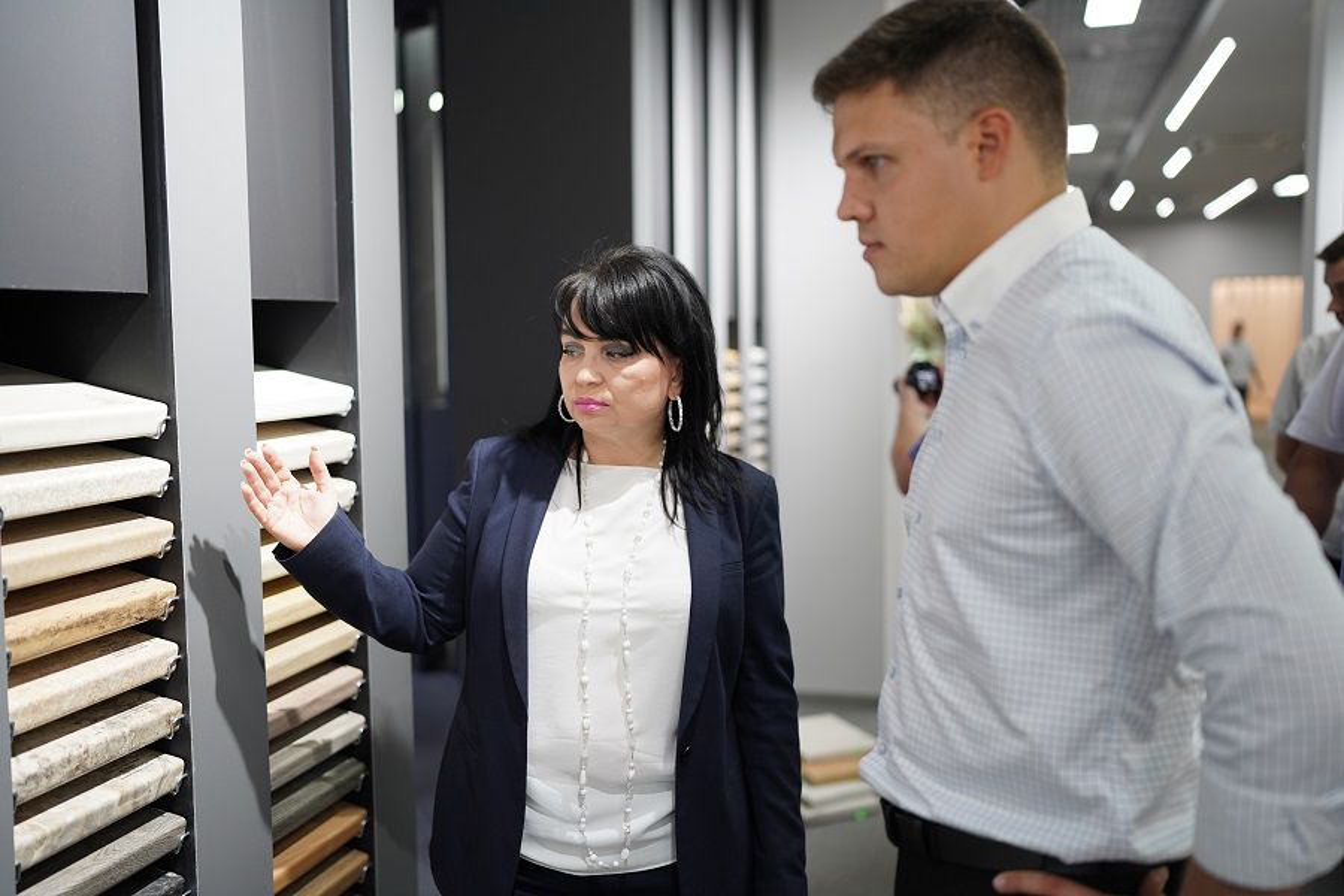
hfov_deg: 54.4
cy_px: 448
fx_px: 1307
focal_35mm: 35
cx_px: 672
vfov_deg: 37.9
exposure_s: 1/250
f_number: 1.4
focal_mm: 35
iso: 400
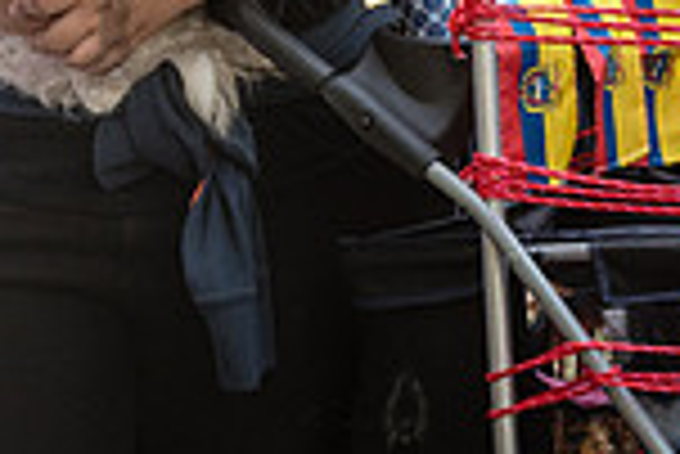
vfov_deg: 3.2
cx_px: -468
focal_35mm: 430
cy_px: -209
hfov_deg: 4.7
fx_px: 8130
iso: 1000
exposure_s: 1/1000
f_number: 5
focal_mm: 112
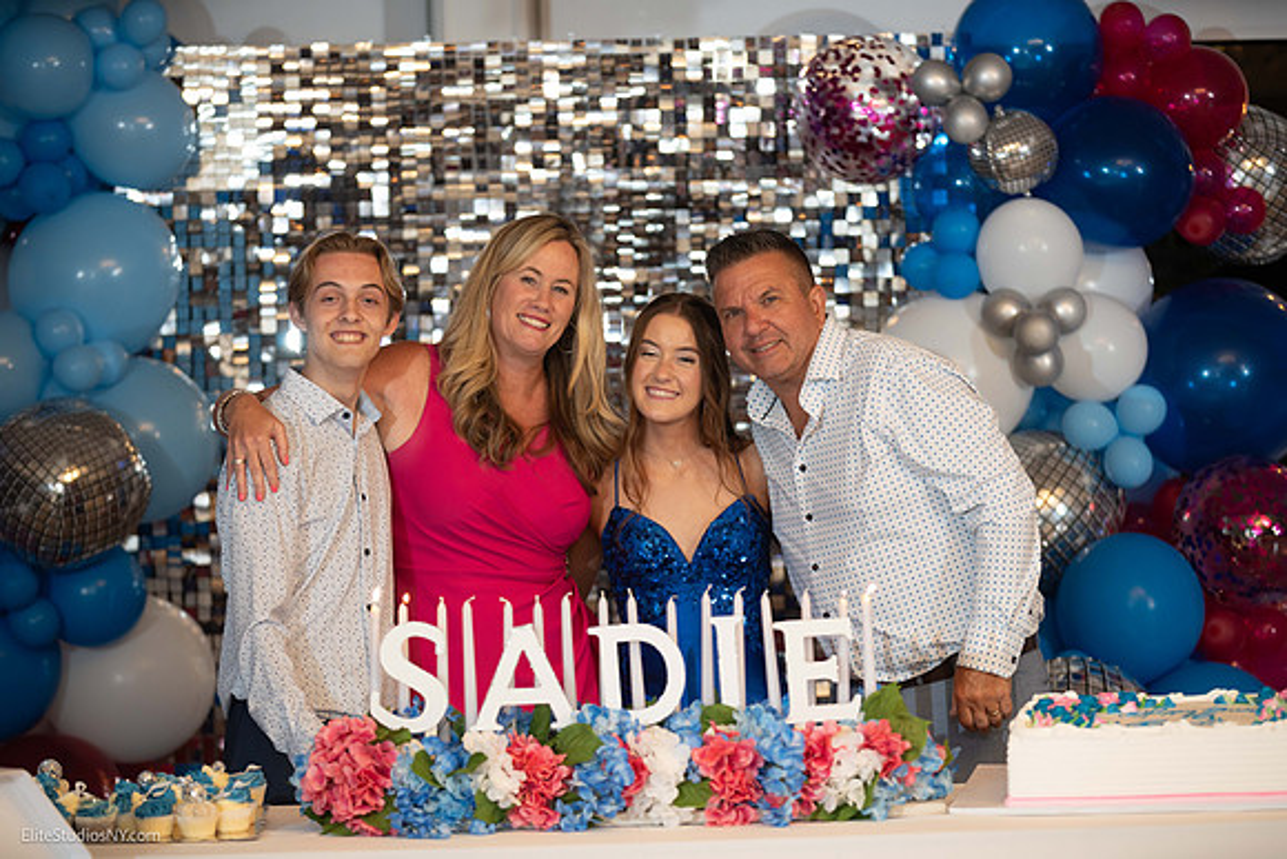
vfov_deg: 10.6
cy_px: 430
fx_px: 4648
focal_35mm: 130
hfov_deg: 15.8
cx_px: 644
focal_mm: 130
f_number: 2.8
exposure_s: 1/125
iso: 800
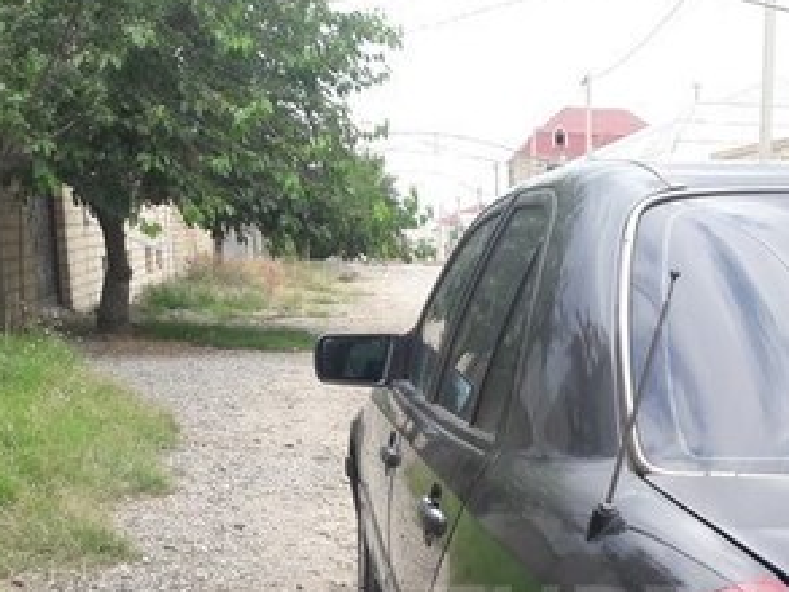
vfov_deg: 22.2
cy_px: 626
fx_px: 1437
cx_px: 700
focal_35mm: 63
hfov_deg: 29.5
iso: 40
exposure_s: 1/479
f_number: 1.9
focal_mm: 3.7
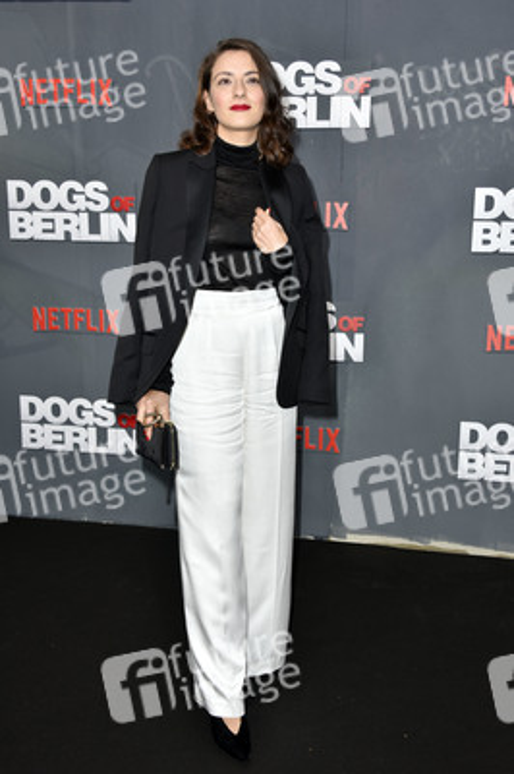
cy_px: 387
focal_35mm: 42
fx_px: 901
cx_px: 257
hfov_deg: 31.8
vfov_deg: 46.4
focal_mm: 42
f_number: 7.1
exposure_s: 1/200
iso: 250
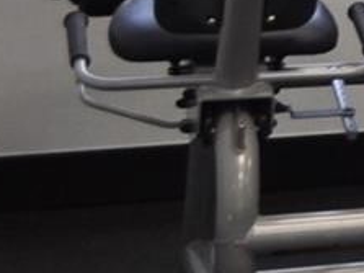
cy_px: -347
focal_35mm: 186
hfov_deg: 8.7
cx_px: 1100
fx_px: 1955
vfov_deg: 7.5
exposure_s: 1/80
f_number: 4.5
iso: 400
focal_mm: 18
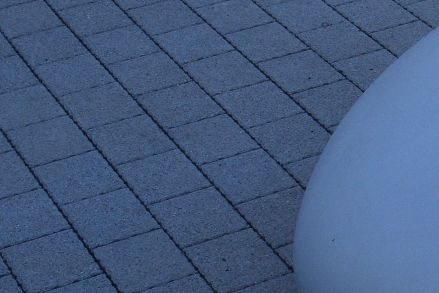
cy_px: -67
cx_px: 885
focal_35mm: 140
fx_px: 1707
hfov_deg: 12.8
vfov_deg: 9.6
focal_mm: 18
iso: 280
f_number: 10
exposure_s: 1/250
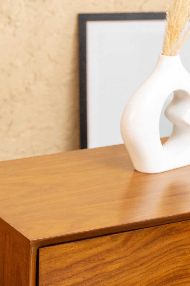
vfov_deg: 14.1
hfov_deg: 9.5
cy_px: 175
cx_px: 70
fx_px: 1148
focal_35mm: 145
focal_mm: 63
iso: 3200
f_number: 5.6
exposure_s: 1/200
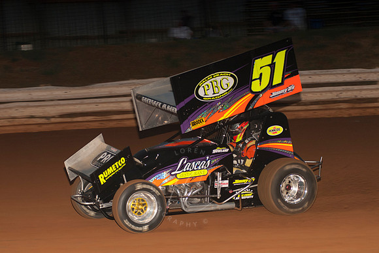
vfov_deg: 11.4
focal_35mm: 120
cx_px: 190
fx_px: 1265
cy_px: 126
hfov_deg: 17.0
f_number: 4
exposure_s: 1/400
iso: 400
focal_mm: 80
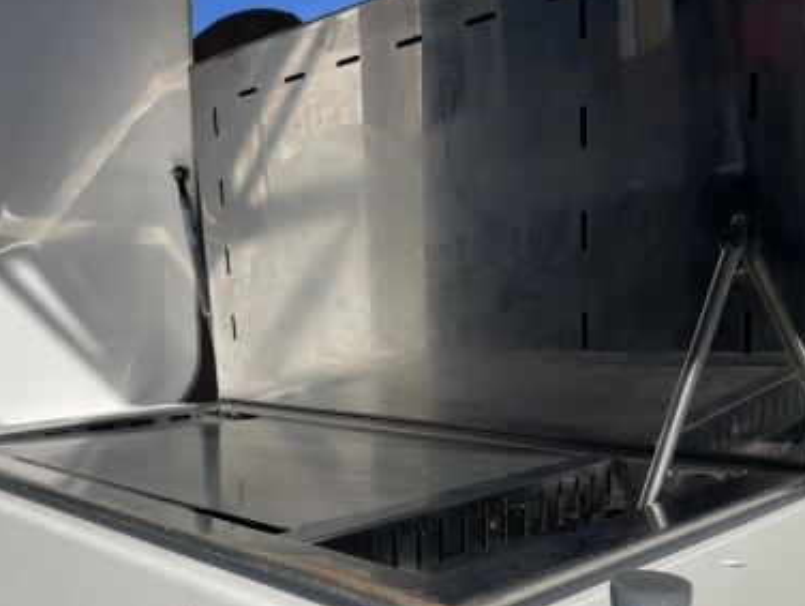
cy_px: 429
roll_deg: +1.8
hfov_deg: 48.2
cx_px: 274
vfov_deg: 37.2
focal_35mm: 38
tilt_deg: -6.7
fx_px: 885
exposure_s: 1/9091
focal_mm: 4.2
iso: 32
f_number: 1.6
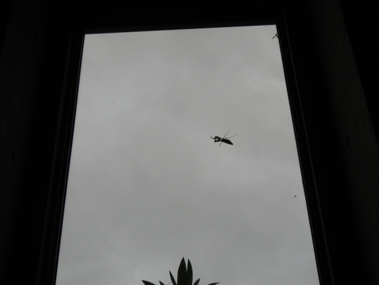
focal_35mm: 90
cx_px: 190
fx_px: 985
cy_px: 142
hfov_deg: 21.8
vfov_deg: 16.4
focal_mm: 16
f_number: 4.1
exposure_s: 1/200
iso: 100
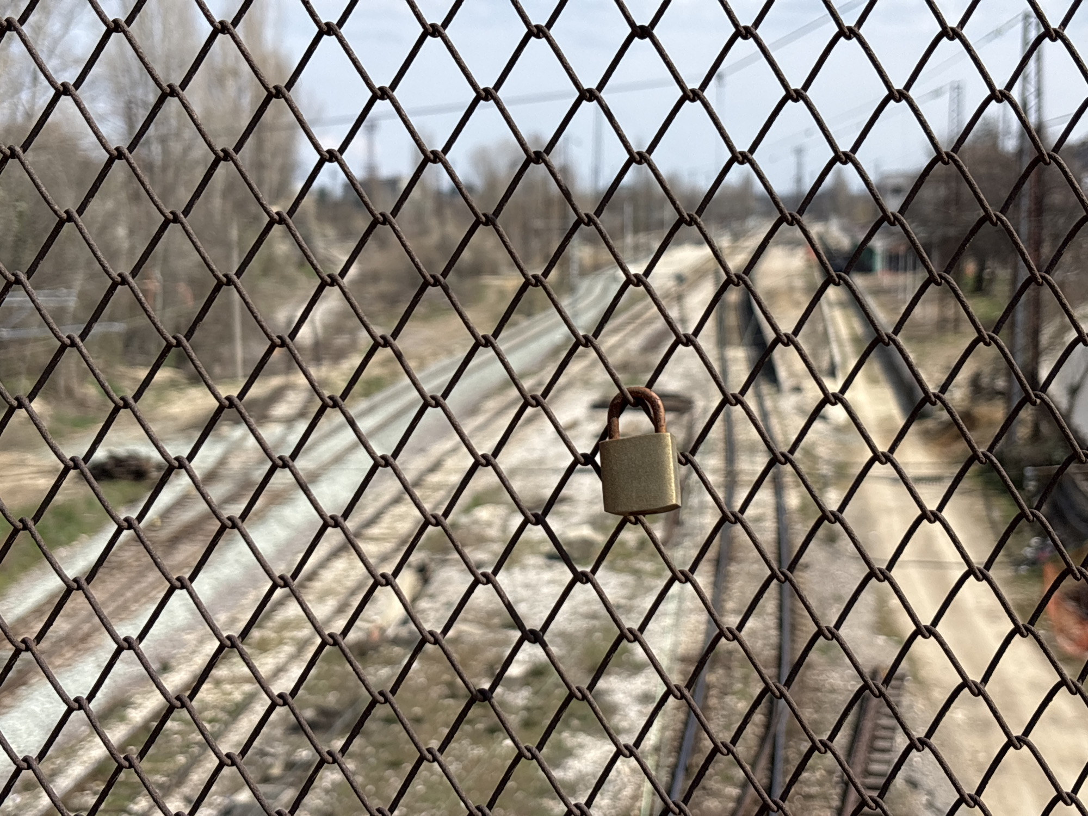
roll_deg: -0.1
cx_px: 544
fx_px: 1634
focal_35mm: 52
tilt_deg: -6.7
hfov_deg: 36.8
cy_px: 408
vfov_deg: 28.0
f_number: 1.6
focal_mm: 5.96
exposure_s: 1/2778
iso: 32
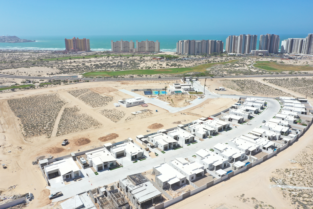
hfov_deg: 65.5
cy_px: 104
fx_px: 243
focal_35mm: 28
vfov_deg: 46.4
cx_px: 156
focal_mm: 10.26
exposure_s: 1/500
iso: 100
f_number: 5.6
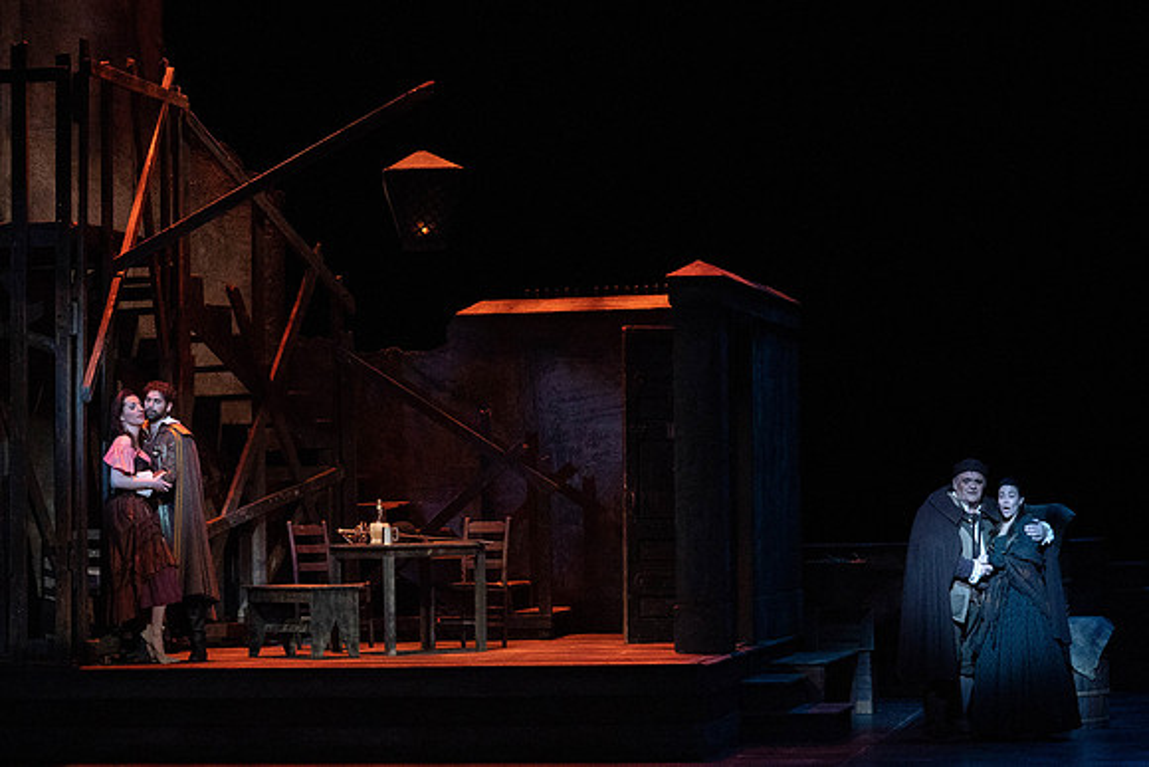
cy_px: 326
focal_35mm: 109
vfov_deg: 12.6
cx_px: 405
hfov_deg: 18.7
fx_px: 3476
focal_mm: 82
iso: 6400
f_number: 7.1
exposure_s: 1/250
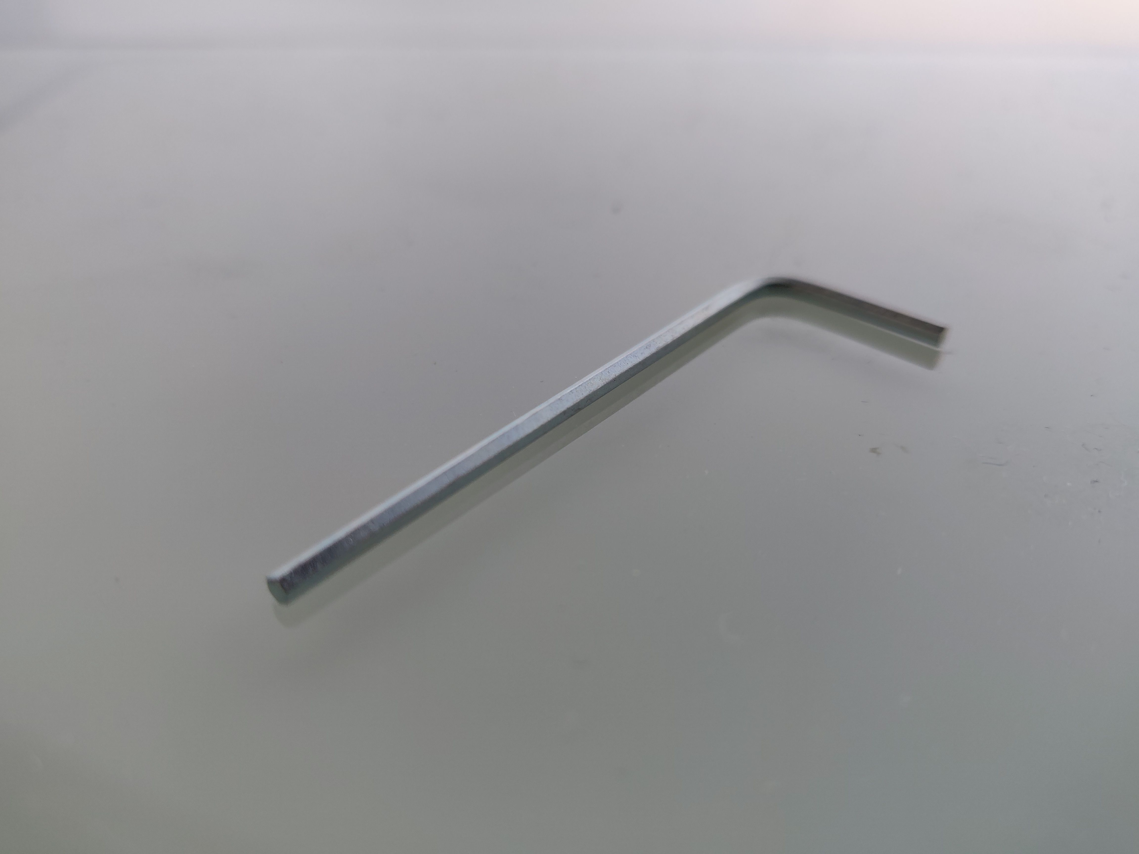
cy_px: 427
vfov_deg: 54.9
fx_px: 823
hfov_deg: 69.4
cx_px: 570
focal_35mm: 25
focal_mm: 4.25
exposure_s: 1/212
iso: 100
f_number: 1.7
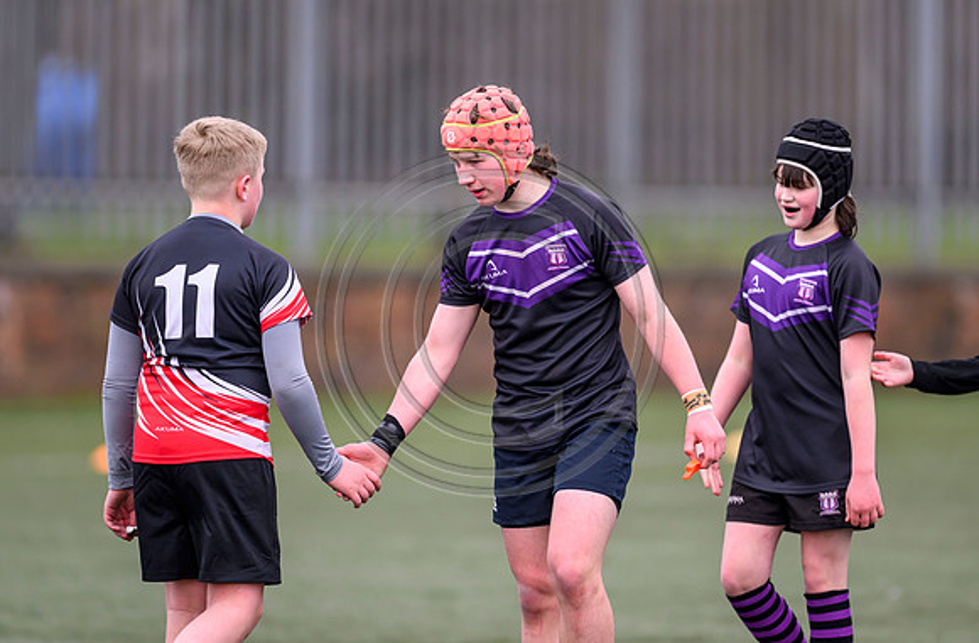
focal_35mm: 497
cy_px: 355
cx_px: 555
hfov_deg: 4.2
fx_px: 13454
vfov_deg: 2.7
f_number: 3.2
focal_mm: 400
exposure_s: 1/1600
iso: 500
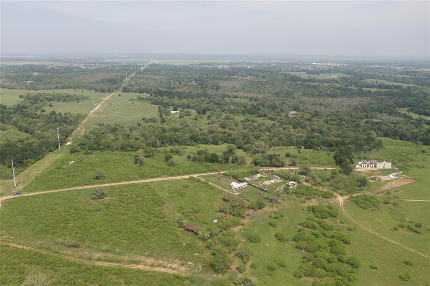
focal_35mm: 28
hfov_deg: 65.5
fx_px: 334
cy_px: 143
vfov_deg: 46.3
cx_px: 215
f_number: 5
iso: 100
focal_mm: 10.26
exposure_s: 1/200
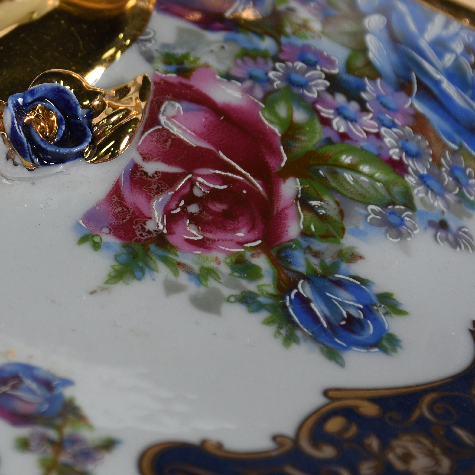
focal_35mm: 182
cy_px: 135
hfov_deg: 9.5
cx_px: 0
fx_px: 2825
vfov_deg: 9.6
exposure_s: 1/60
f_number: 7.1
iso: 160
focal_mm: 60
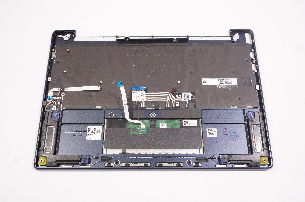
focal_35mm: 34
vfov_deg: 38.3
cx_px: 152
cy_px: 101
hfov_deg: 55.1
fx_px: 292
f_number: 7.1
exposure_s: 1/200
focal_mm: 23
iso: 1600
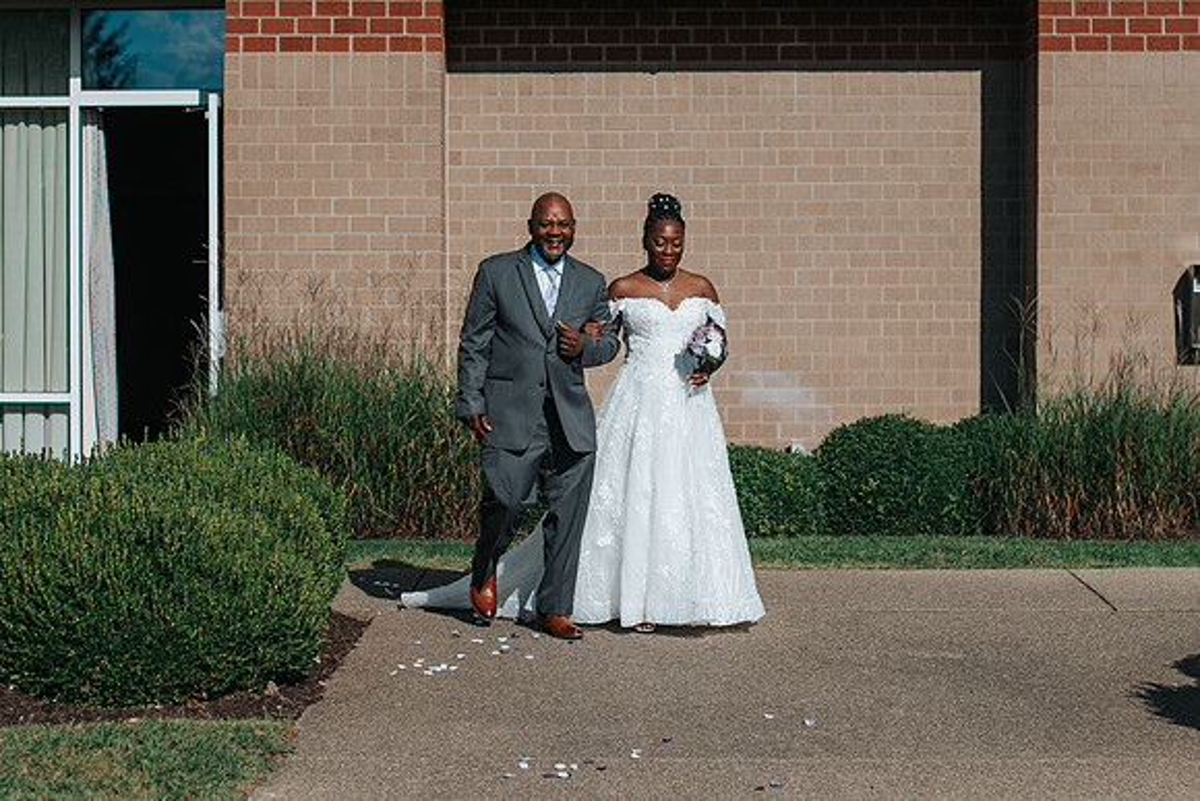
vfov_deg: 16.7
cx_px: 599
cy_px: 338
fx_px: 2731
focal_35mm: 82
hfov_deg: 24.8
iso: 100
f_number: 2.5
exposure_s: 1/4000
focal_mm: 50
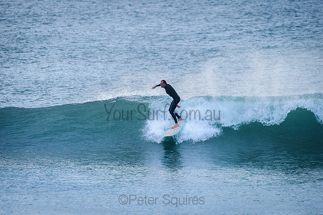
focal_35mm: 503
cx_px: 162
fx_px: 4512
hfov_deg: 4.1
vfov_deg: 2.7
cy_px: 108
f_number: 5.6
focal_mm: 500
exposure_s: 1/1000
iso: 450
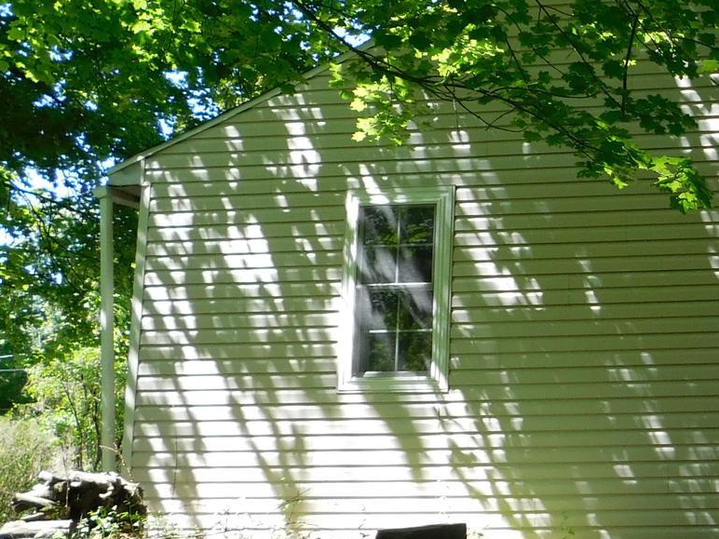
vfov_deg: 24.0
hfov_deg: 27.5
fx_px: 1267
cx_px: 880
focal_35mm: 61
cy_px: 274
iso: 125
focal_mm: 4
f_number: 3
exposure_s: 1/320
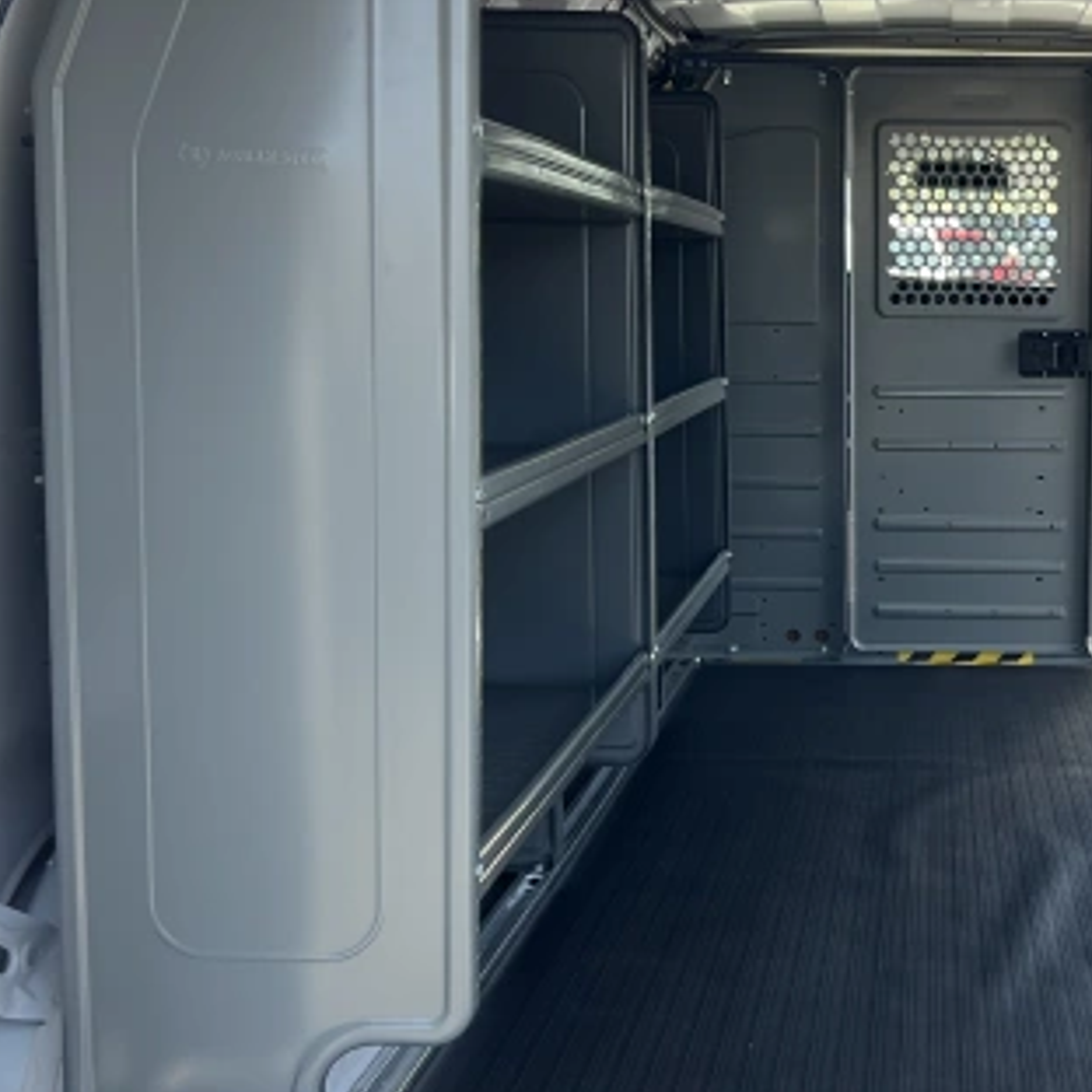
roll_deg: +0.8
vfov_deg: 29.1
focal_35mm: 59
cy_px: 595
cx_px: 973
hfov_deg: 28.0
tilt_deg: -11.9
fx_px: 2106
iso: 50
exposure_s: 1/361
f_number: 1.5
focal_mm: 5.7
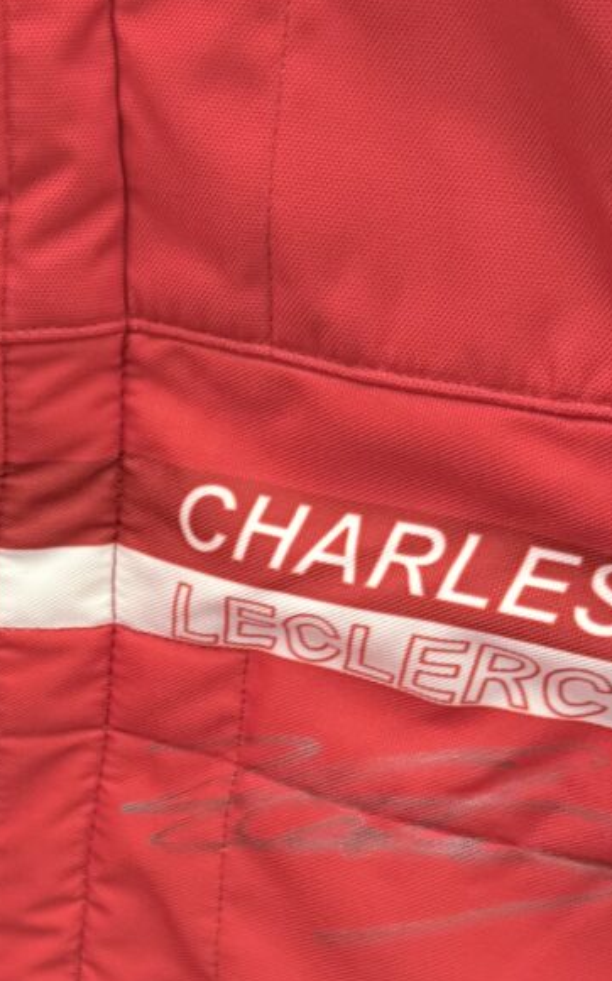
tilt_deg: -21.0
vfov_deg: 26.0
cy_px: 671
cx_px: 47
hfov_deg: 16.3
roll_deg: +1.3
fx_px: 2110
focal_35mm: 79
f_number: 1.78
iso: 800
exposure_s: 1/25
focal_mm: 6.76
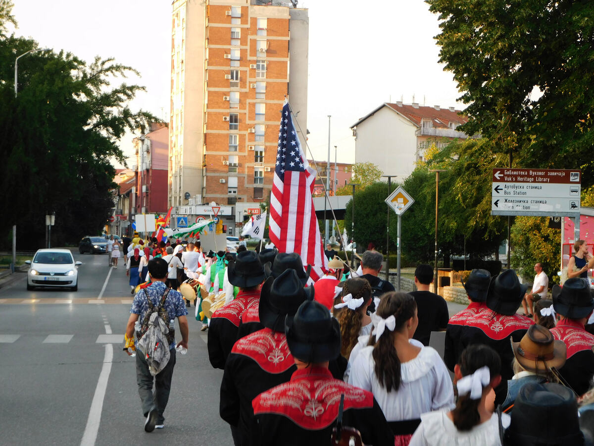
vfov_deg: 12.9
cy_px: 223
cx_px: 297
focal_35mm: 115
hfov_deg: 17.1
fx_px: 1973
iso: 125
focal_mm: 20.3
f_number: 4.8
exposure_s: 1/80
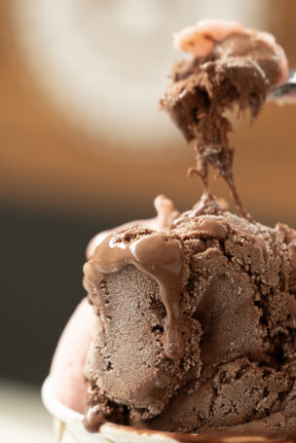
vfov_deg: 15.2
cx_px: 224
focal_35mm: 135
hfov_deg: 10.2
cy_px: 252
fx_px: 1662
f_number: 4
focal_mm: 60
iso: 200
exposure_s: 1/60
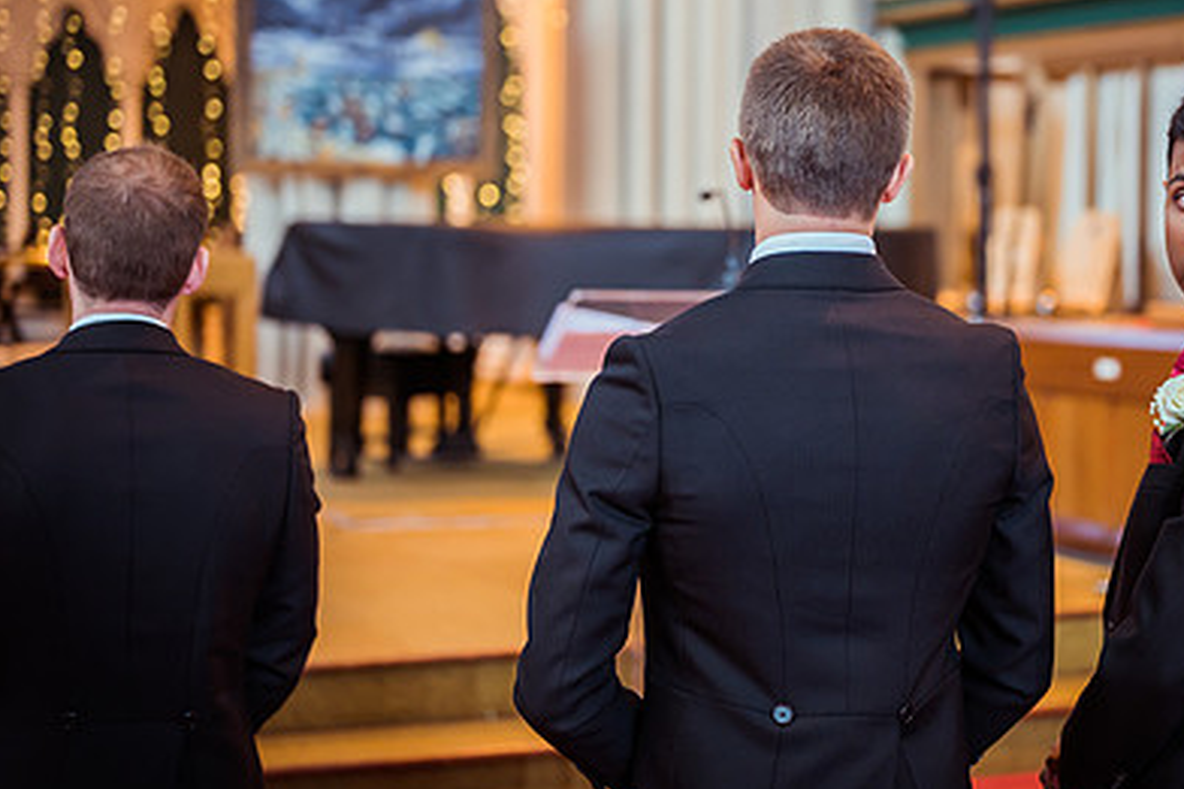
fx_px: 2433
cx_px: 776
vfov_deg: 18.4
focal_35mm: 74
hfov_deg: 27.2
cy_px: 302
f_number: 1.8
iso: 800
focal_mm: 50
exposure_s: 1/160
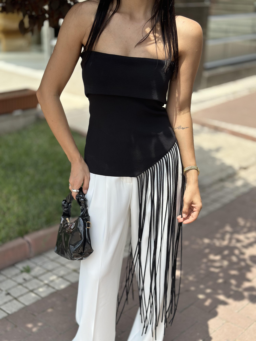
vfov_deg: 39.7
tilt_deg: -22.6
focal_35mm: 48
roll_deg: -1.9
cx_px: 128
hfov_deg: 30.3
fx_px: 473
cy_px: 170
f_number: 1.78
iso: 80
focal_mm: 6.86
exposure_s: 1/2304
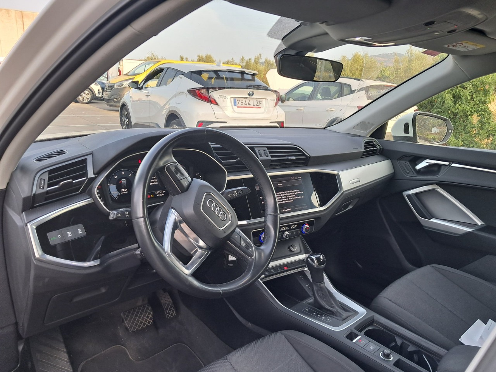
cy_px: 186
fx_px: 387
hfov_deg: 65.3
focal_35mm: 27
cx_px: 248
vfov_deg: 51.4
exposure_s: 1/100
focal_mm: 4
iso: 50
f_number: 1.8
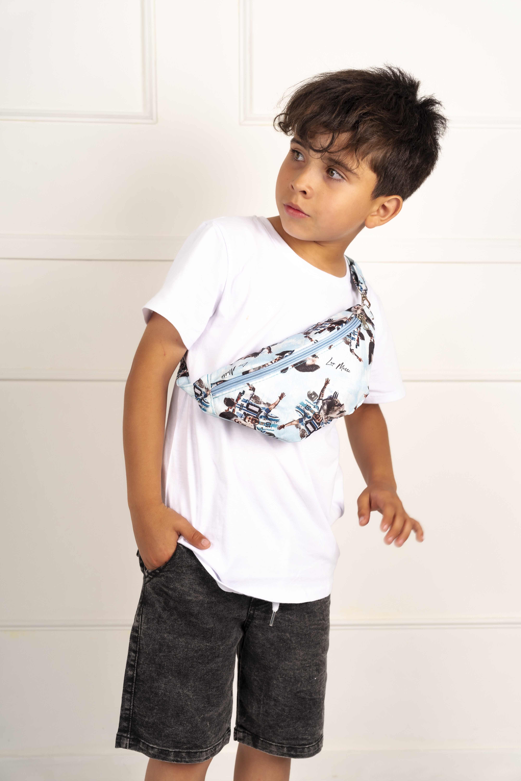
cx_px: 260
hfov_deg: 30.5
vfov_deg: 44.5
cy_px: 390
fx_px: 955
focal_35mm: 44
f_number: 5.6
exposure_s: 1/125
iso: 125
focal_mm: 44
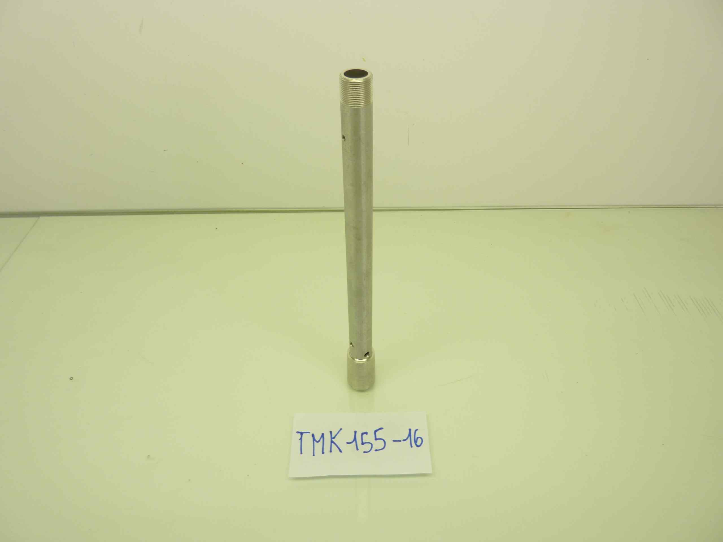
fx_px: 522
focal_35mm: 25
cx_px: 362
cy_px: 271
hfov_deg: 69.4
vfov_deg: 54.9
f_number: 3.3
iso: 80
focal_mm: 4.1
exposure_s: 1/50
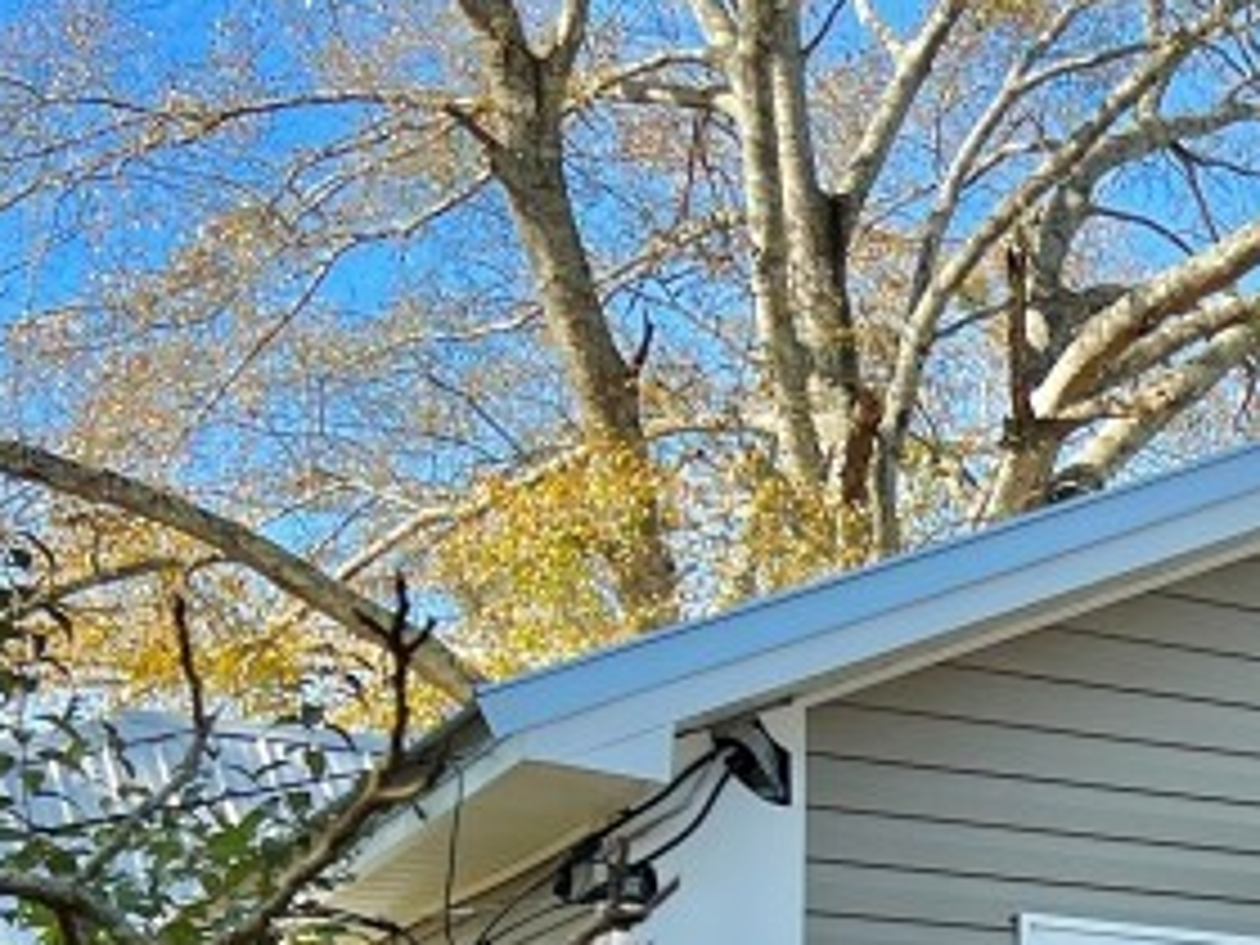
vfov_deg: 14.6
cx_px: 1634
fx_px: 3458
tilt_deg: +3.2
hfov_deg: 19.1
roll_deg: +1.0
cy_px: 1390
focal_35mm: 95
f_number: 1.5
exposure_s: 1/791
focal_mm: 5.7
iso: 50
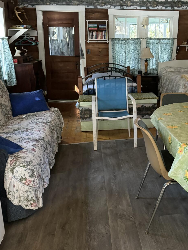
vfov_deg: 47.5
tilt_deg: -8.9
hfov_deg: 36.1
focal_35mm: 39
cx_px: 138
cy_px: 98
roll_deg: +1.0
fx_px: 282
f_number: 1.78
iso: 1000
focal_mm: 6.76
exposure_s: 1/40
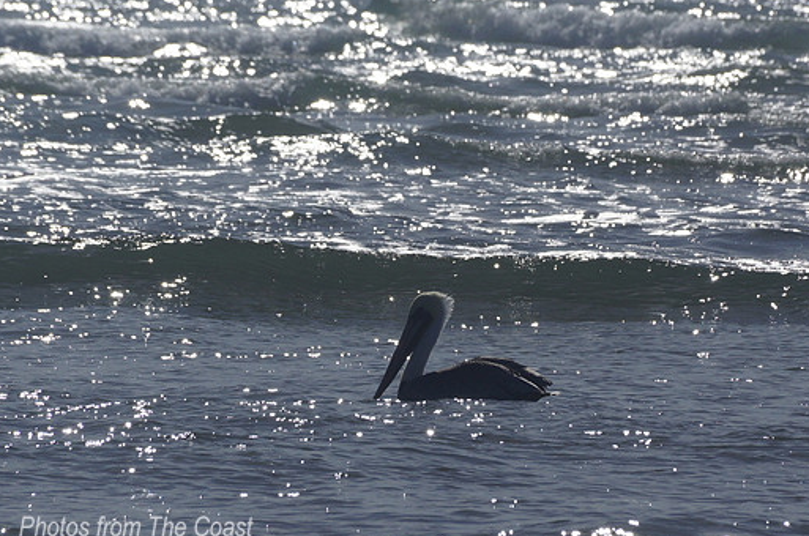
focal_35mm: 509
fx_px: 11417
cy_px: 258
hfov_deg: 4.1
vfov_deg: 2.7
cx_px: 454
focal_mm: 300
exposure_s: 1/800
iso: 100
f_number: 13
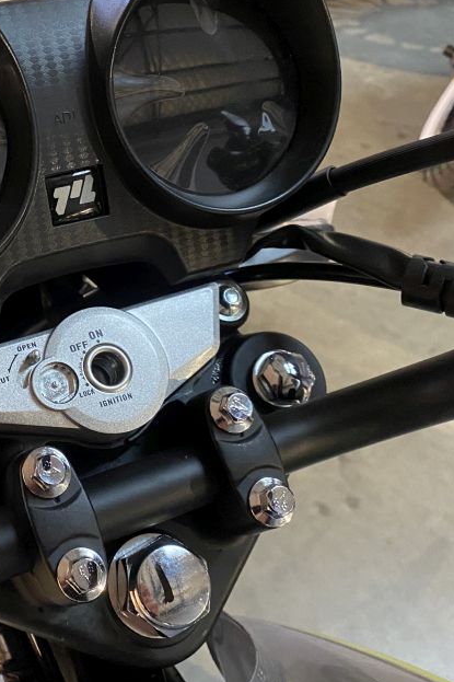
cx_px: 21
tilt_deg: -46.6
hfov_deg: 27.8
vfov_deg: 42.6
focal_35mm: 46
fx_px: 871
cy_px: 290
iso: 500
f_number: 1.8
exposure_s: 1/50
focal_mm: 4.25
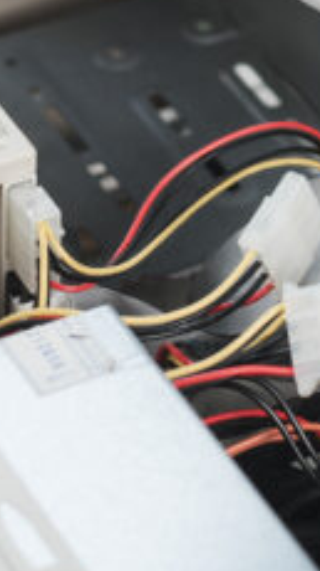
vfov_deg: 7.4
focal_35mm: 273
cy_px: -853
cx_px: 734
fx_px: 4127
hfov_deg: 4.4
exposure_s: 1/100
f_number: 4
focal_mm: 50
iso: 160
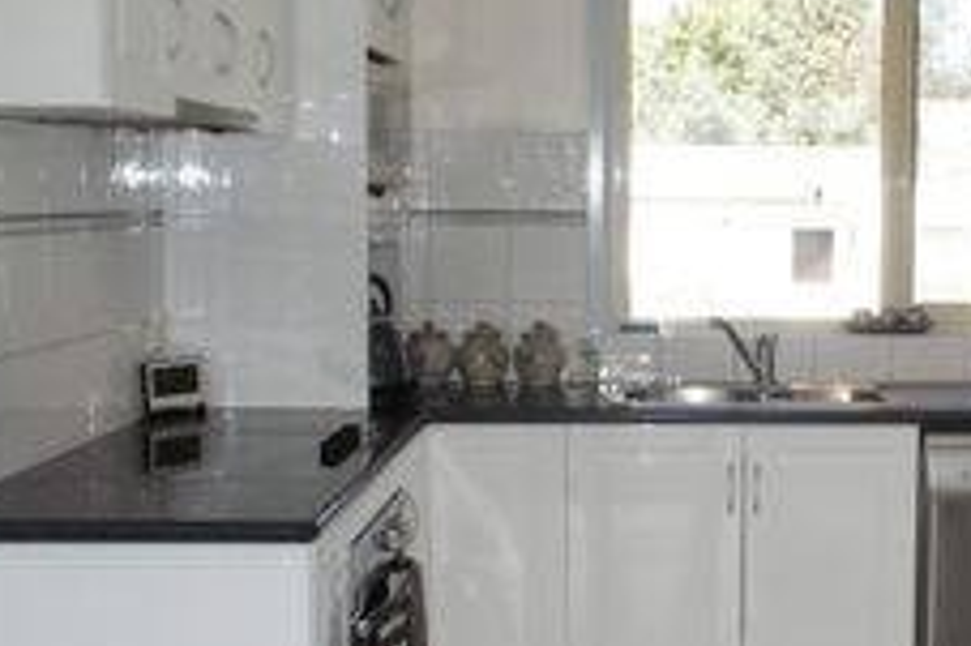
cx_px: 838
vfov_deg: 21.9
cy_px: 353
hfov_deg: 31.2
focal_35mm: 62
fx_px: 1671
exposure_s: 1/160
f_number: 16
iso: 1600
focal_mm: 20
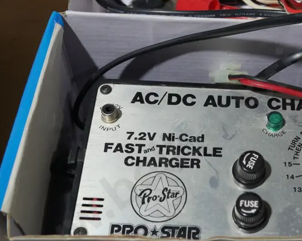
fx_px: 581
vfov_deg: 23.5
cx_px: 240
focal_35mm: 65
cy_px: 105
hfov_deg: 28.6
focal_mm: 17
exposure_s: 1/60
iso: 200
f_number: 4
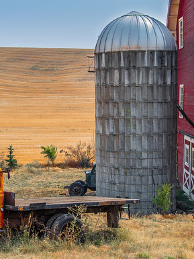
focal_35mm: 71
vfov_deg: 27.4
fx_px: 530
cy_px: 130
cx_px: 31
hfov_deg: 20.4
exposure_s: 1/60
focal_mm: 32.6
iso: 200
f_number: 9
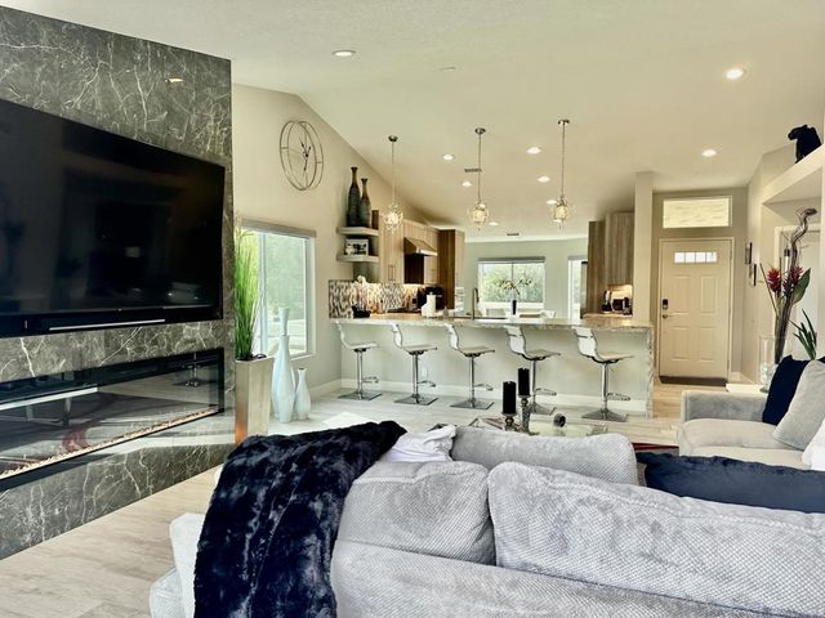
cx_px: 412
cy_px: 309
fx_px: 572
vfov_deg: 56.8
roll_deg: +0.1
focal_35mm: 24
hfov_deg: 71.6
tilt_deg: -1.7
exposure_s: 1/158
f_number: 1.78
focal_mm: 6.86
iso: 64
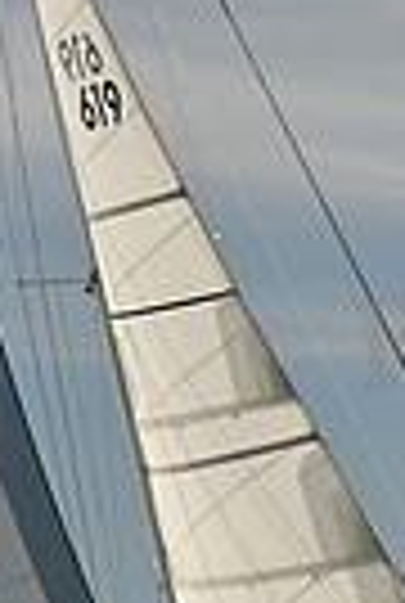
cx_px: 124
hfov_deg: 4.6
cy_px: 104
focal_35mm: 302
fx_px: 5070
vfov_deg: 6.8
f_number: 7.1
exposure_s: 1/640
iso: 250
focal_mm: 70
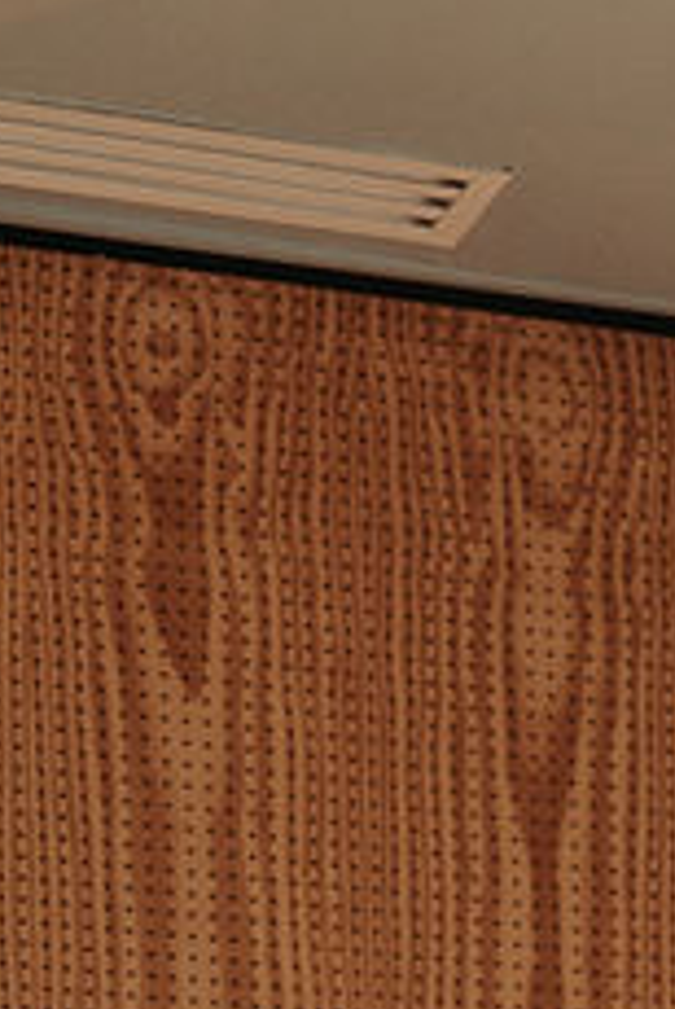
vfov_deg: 8.9
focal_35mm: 200
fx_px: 5608
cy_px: 2759
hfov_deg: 6.7
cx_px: 1297
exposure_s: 1/400
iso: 320
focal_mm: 30
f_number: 2.8
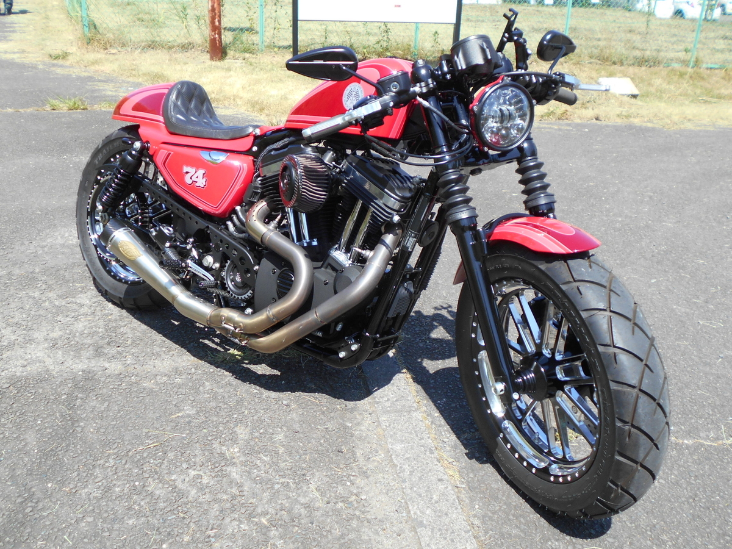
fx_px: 719
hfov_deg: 54.0
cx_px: 366
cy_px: 274
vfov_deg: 41.8
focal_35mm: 34
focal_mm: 5.8
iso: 80
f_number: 3.6
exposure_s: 1/400
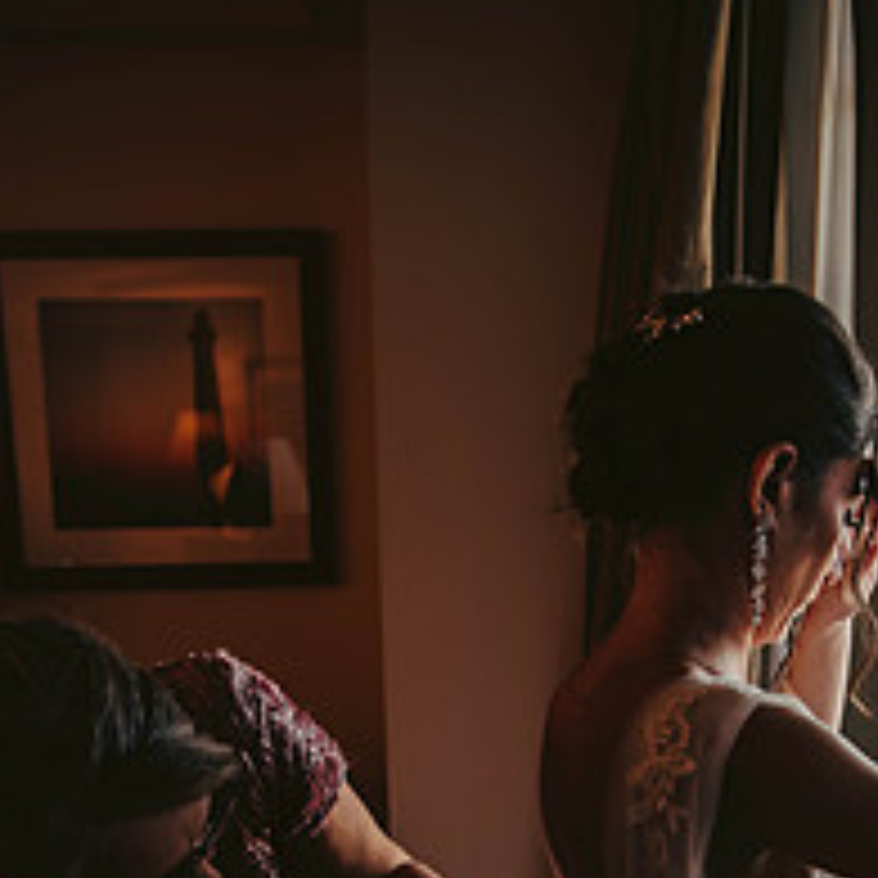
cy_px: 986
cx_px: 581
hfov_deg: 30.9
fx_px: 1578
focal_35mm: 55
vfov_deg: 28.1
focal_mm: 28
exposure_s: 1/125
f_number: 2.8
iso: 400
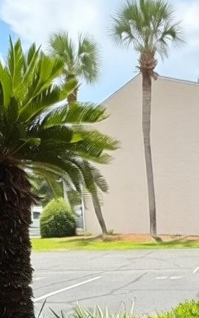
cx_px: 163
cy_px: 297
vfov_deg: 33.5
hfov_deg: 22.4
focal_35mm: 57
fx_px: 495
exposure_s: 1/1063
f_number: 2.2
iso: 50
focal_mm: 2.22
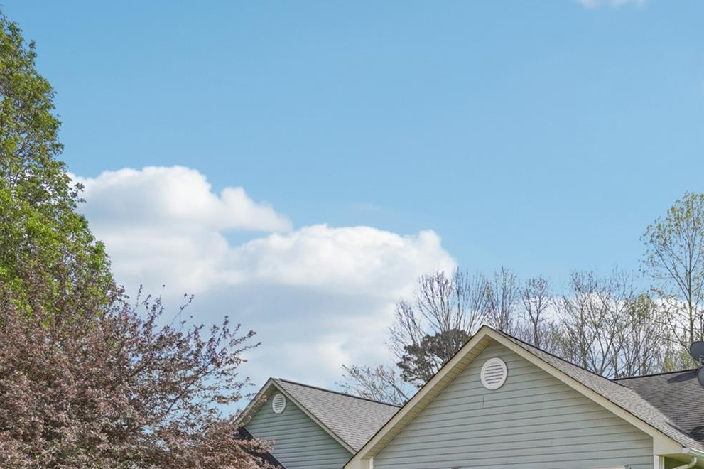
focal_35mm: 31
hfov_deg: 58.4
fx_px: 606
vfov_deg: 37.7
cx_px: 491
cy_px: 469
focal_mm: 10
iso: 100
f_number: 8
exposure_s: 1/250
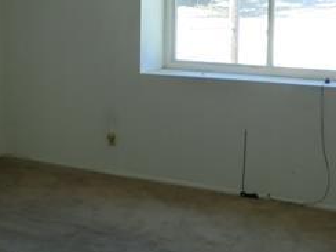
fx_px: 612
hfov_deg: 30.4
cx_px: 105
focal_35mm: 63
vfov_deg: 23.2
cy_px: 85
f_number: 3.2
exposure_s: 1/60
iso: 80
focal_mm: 4.3
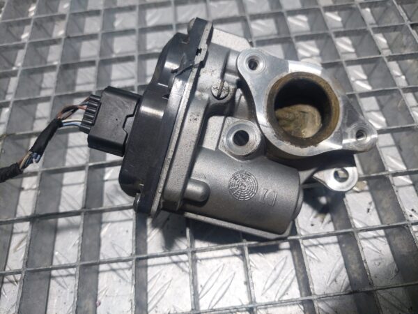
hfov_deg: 69.4
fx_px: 302
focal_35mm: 25
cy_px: 157
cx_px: 209
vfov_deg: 54.9
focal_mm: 5.23
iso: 50
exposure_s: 1/100
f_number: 1.8
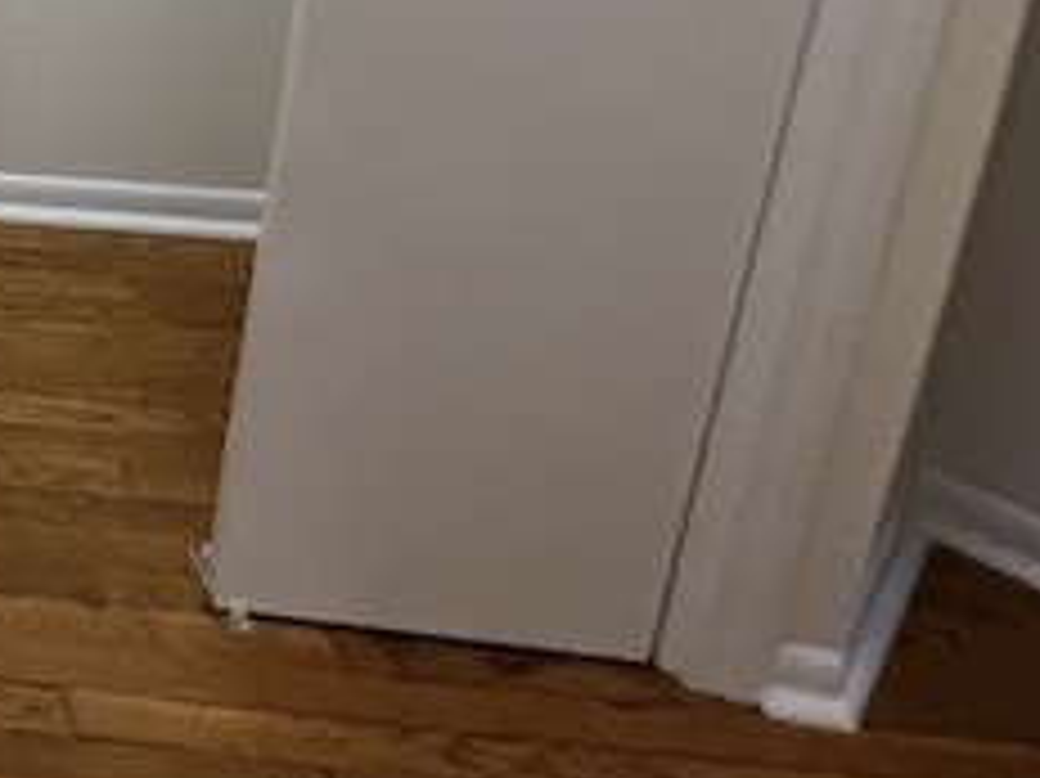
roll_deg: +1.6
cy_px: -324
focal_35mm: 45
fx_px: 1351
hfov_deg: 28.4
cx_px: -500
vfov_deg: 25.7
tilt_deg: -13.0
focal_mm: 1.57
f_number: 1.8
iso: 200
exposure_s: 1/120
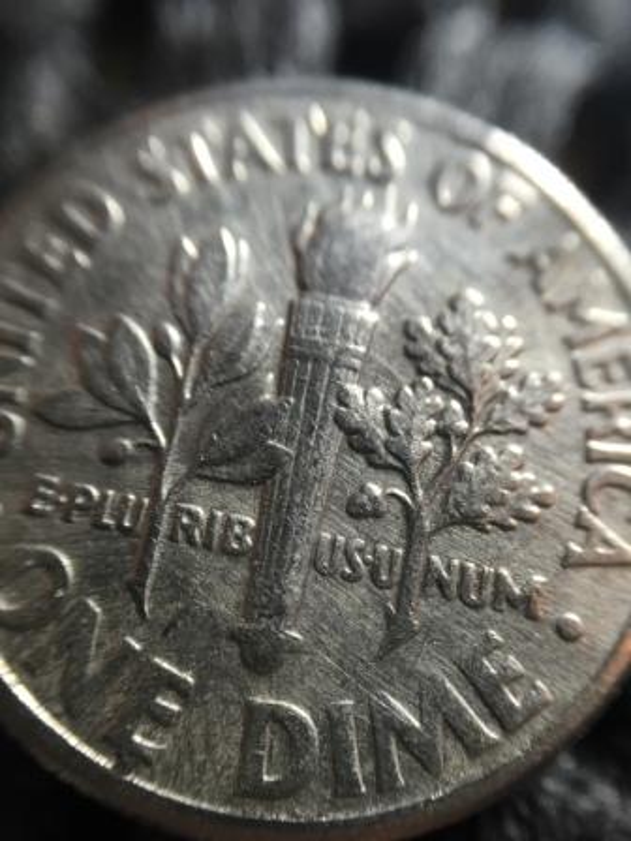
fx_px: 705
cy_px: 420
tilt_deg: -74.7
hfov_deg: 48.2
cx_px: 316
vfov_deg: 61.7
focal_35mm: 29
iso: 40
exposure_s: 1/30
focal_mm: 4.15
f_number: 2.2
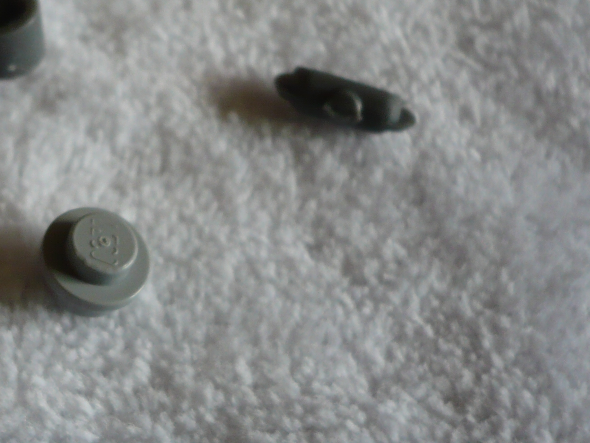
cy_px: 117
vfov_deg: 19.5
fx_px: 1279
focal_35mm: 75
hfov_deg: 24.9
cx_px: 19
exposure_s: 1/30
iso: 125
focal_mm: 5.8
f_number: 2.8
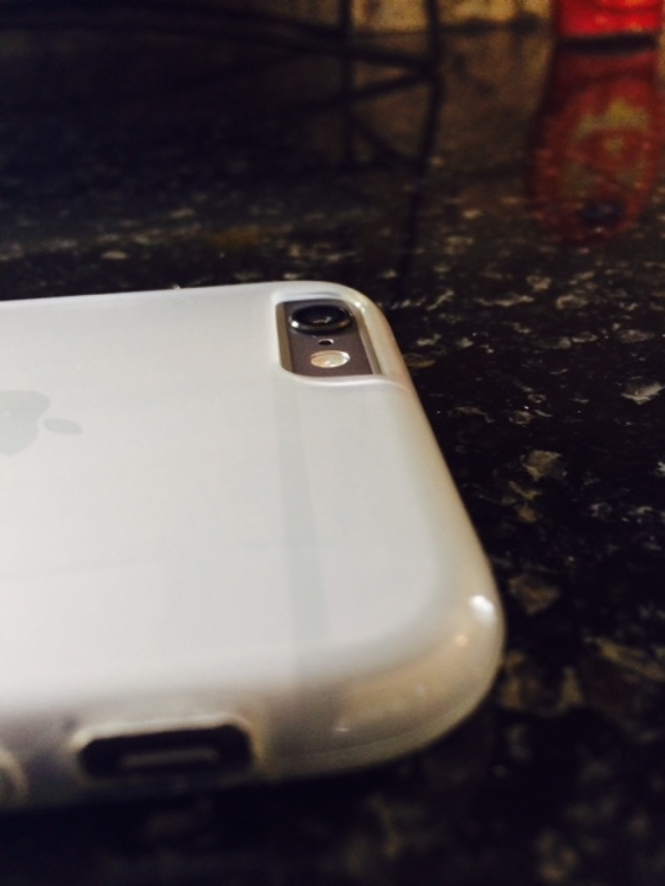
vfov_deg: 60.0
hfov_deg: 46.8
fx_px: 768
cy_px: 443
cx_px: 332
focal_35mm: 30
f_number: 2.2
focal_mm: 4.12
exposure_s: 1/30
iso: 250
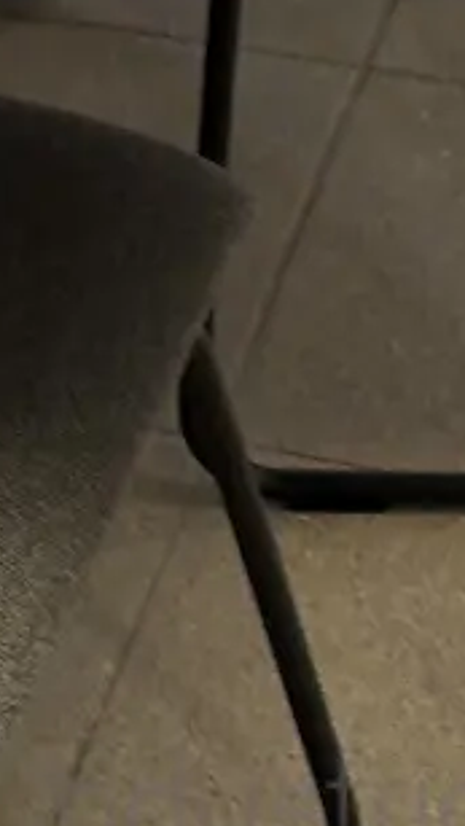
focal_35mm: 177
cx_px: 185
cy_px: -401
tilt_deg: -32.2
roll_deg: +6.0
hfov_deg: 6.9
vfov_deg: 11.7
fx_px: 3874
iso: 80
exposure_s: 1/50
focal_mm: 5.96
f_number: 1.6
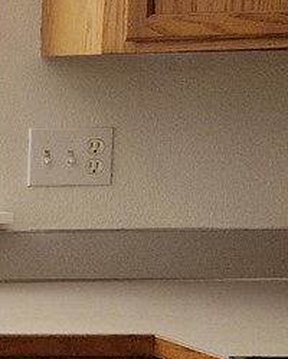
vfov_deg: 13.3
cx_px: -541
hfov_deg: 9.0
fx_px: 1531
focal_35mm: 144
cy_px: 261
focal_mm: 6.4
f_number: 1.8
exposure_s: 1/120
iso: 100
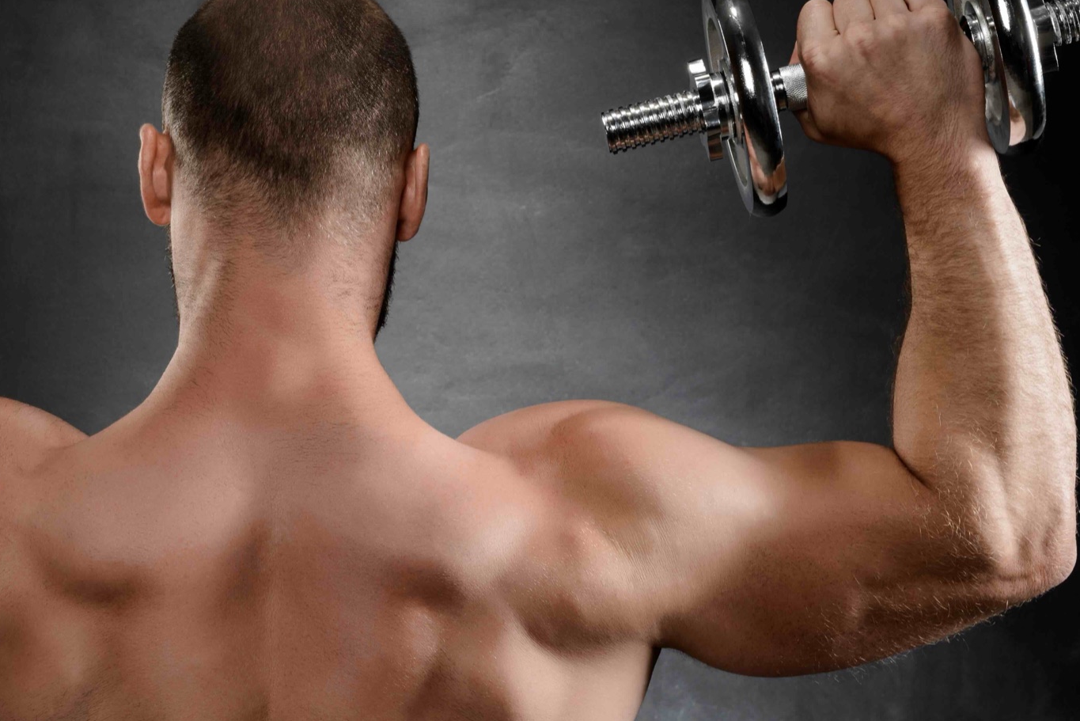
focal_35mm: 109
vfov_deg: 12.6
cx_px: 286
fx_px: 3271
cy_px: 402
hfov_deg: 18.6
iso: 100
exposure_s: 1/160
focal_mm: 62
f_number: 10
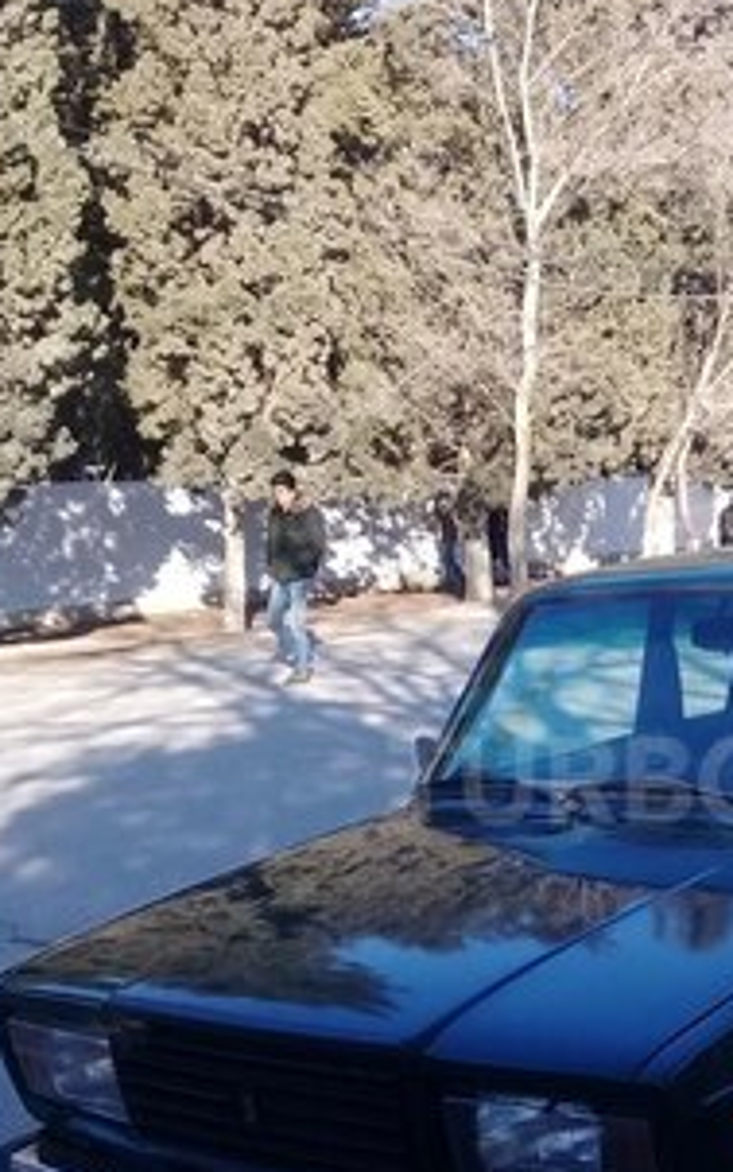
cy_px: 780
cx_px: 686
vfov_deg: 37.1
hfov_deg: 23.3
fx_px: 1724
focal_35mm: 54
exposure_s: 1/173
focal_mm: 3.3
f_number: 2.2
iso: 50
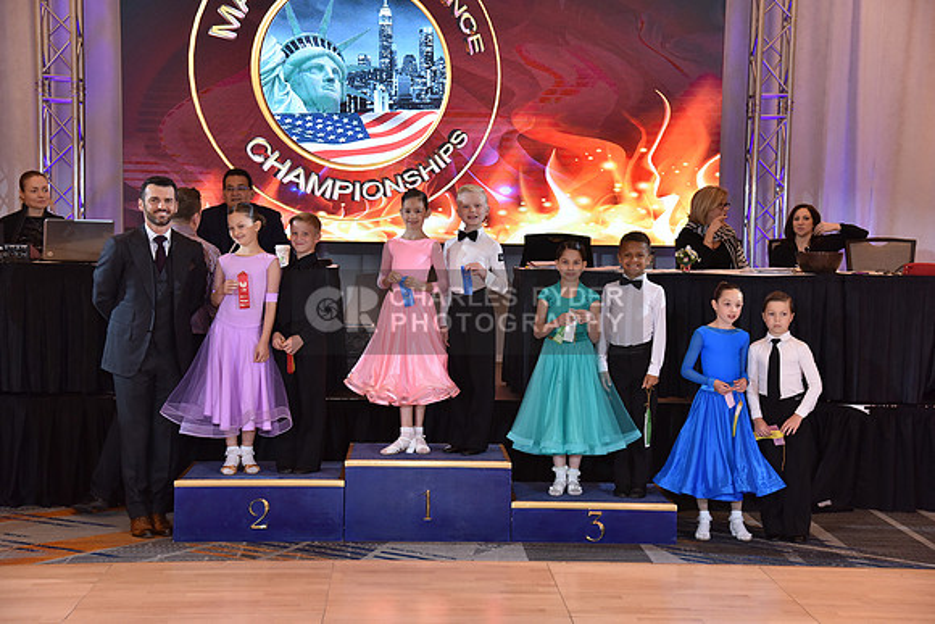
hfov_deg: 32.4
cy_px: 312
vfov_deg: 21.9
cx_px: 468
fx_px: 1611
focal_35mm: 62
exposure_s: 1/250
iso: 1250
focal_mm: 62
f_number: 5
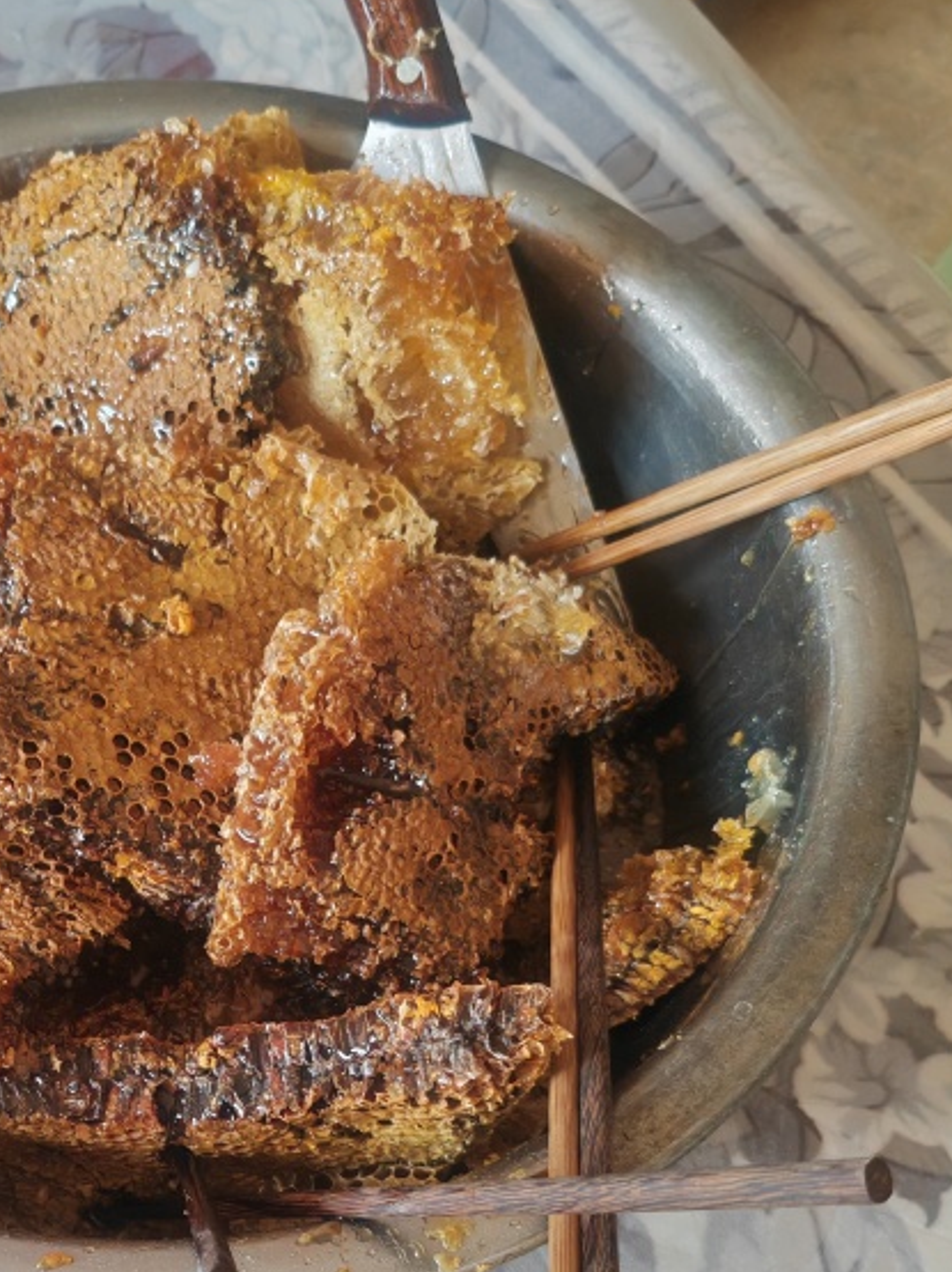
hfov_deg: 27.2
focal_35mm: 52
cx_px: 138
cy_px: 938
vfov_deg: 36.1
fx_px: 1908
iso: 640
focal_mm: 6.12
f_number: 1.9
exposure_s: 1/100
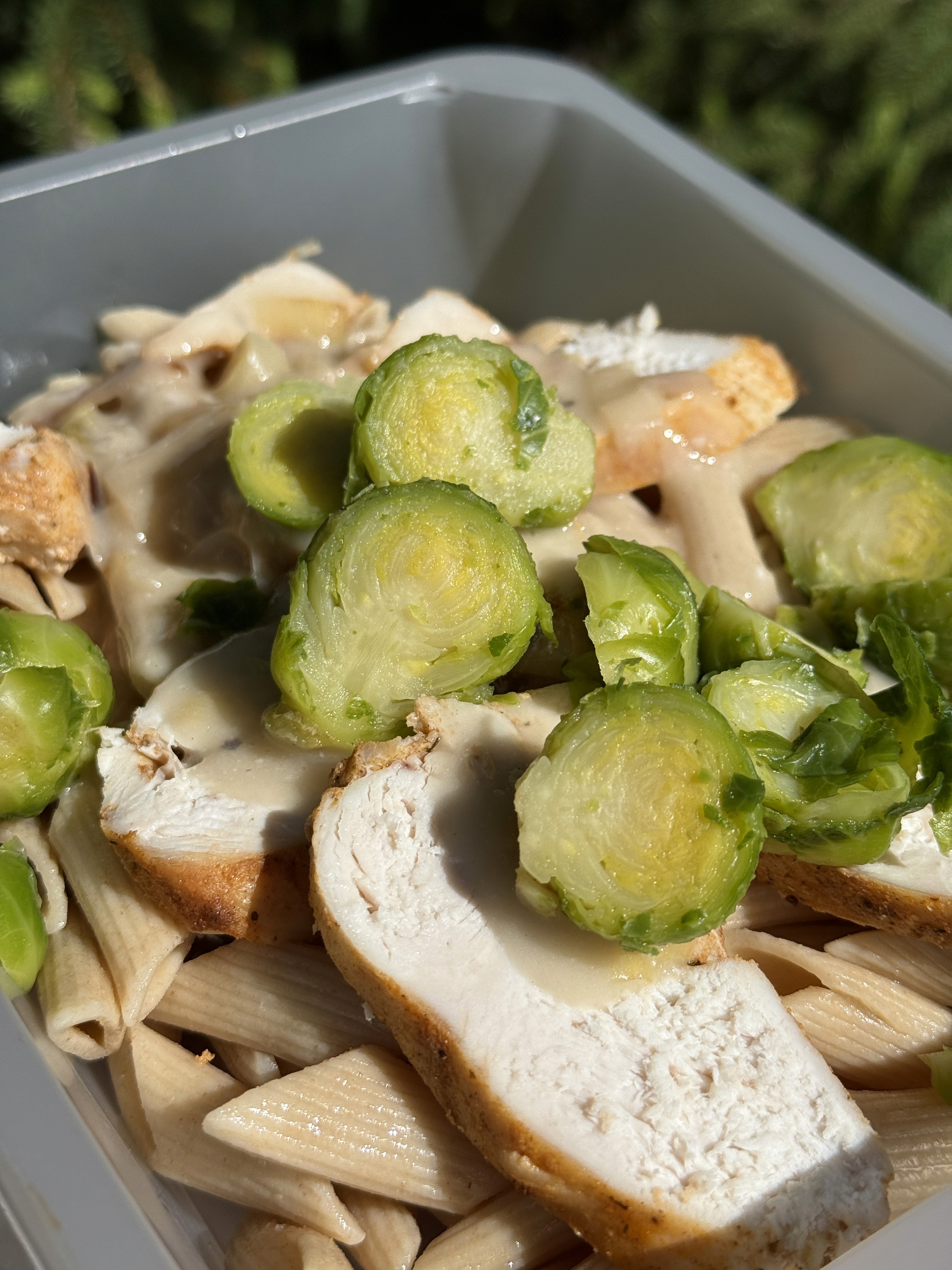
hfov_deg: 30.3
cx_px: 476
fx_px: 1760
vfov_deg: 39.7
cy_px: 635
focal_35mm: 48
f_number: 1.78
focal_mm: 6.76
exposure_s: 1/11364
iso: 80
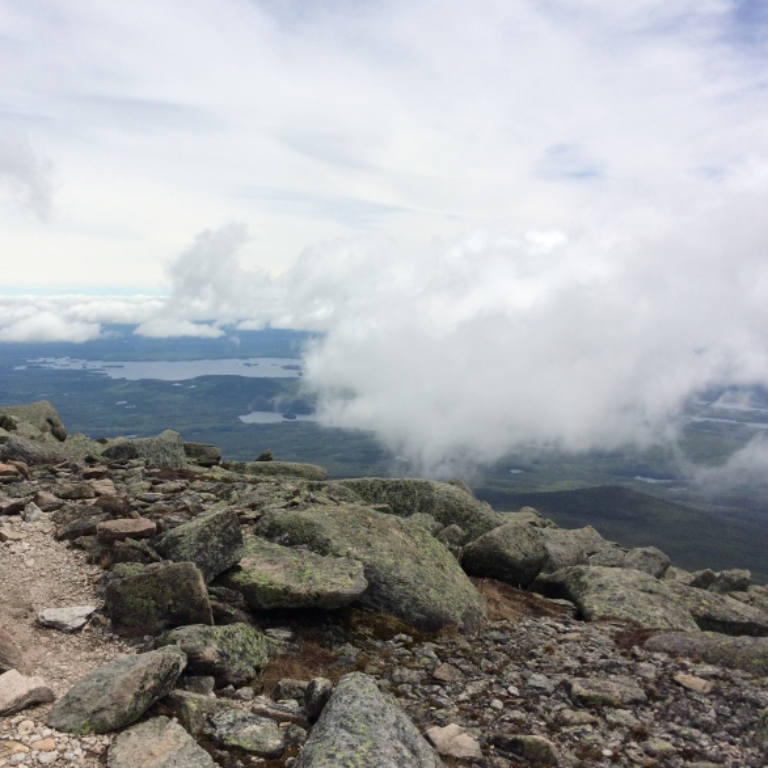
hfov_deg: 46.7
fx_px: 879
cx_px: 282
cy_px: 385
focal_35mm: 35
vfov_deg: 47.2
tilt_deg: -7.5
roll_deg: -0.1
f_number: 2.2
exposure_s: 1/5128
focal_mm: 4.15
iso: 32
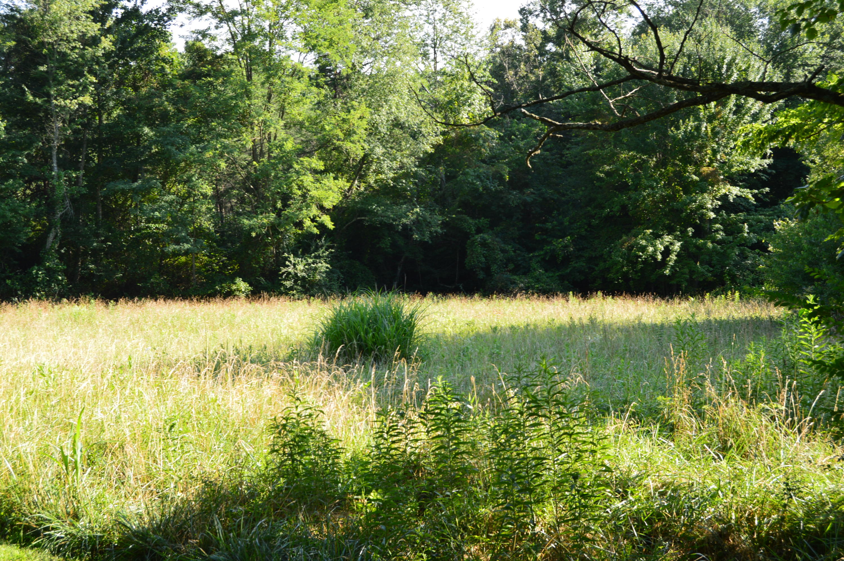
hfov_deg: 35.1
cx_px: 422
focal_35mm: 57
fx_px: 1335
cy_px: 280
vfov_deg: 23.7
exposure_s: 1/125
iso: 400
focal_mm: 38
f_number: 9
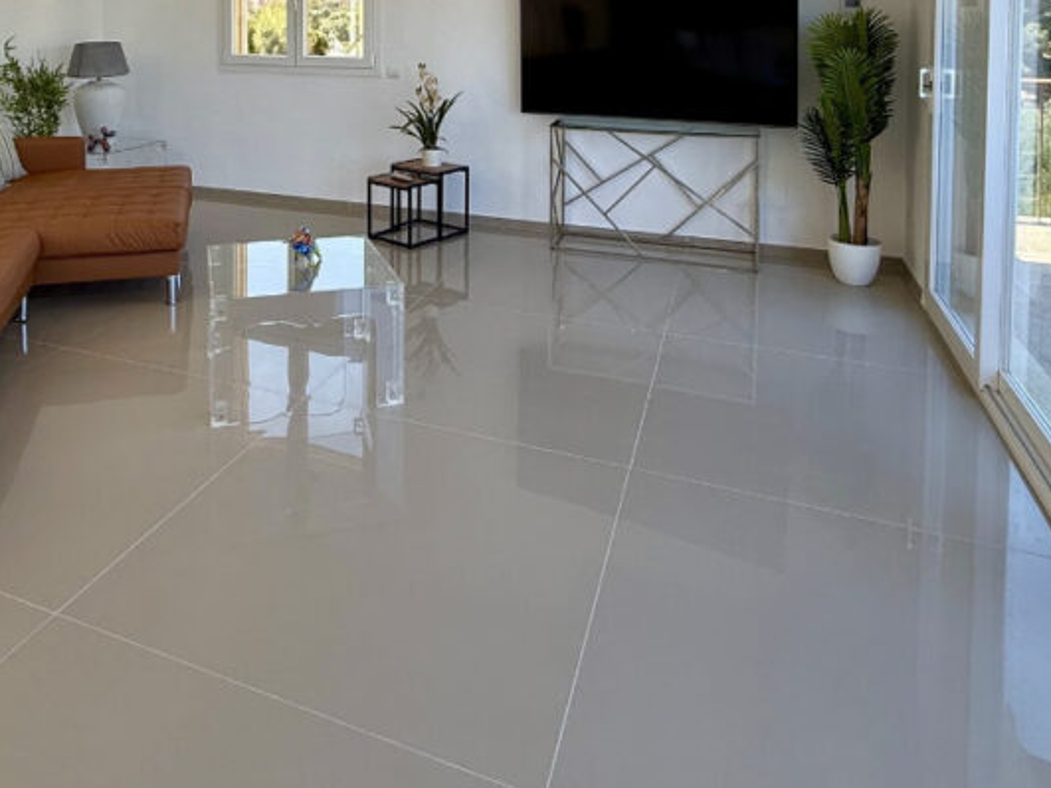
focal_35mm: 27
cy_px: 44
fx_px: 820
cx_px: 410
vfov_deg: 45.3
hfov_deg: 64.6
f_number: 2.2
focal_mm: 2.2
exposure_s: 1/197
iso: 64
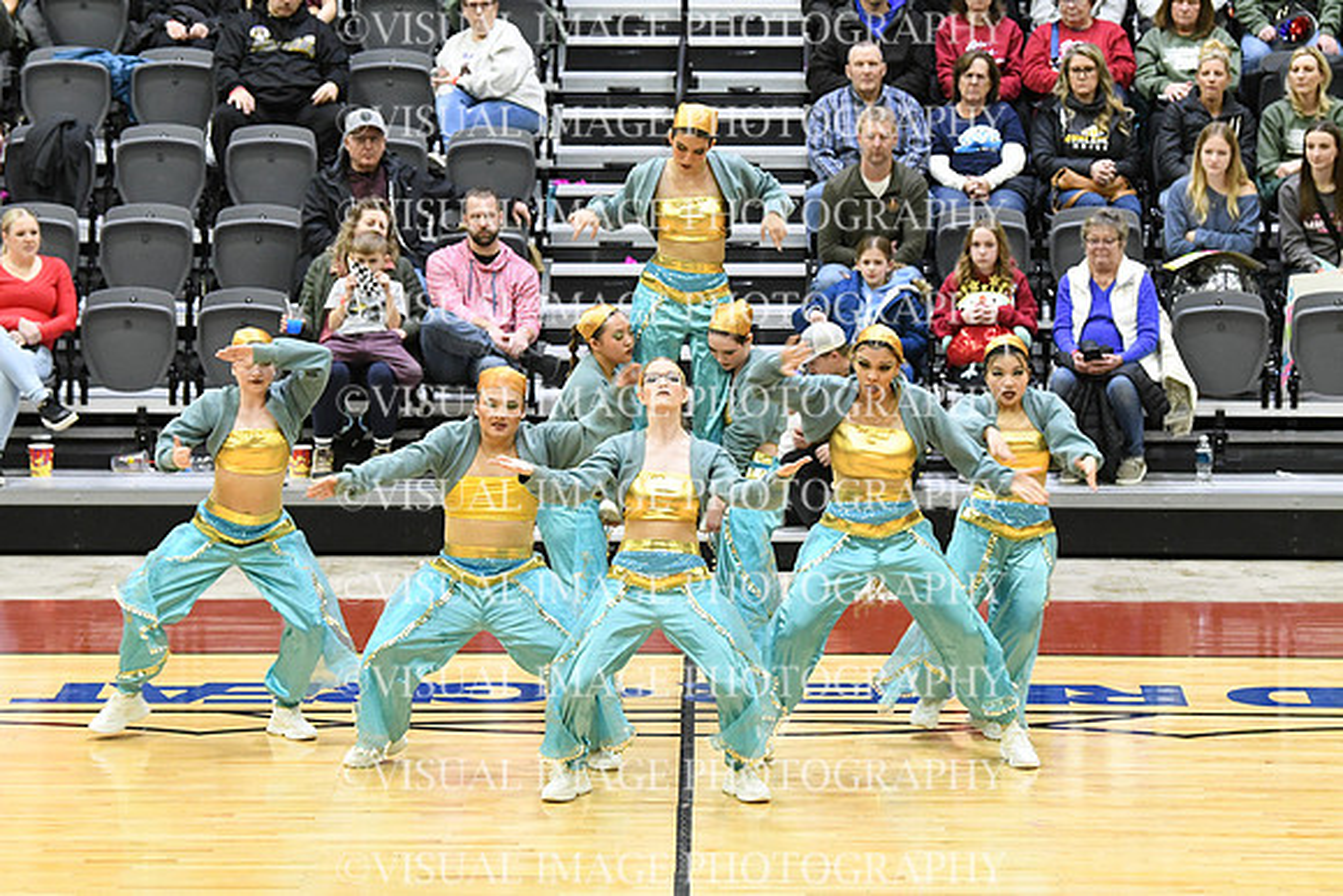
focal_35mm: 168
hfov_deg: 12.2
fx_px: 6269
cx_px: 672
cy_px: 448
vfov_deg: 8.2
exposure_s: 1/250
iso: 5000
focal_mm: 112
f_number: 4
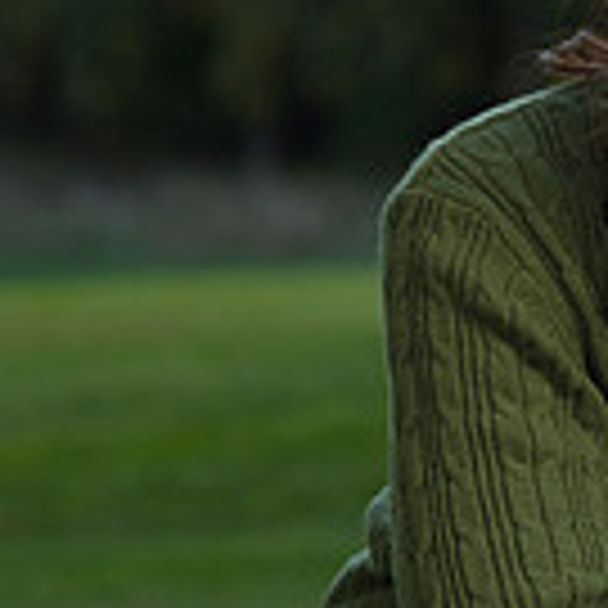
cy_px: 250
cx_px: 1027
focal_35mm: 351
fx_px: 6975
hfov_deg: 4.9
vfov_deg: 5.0
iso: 160
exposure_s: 1/250
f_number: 4.5
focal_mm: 86
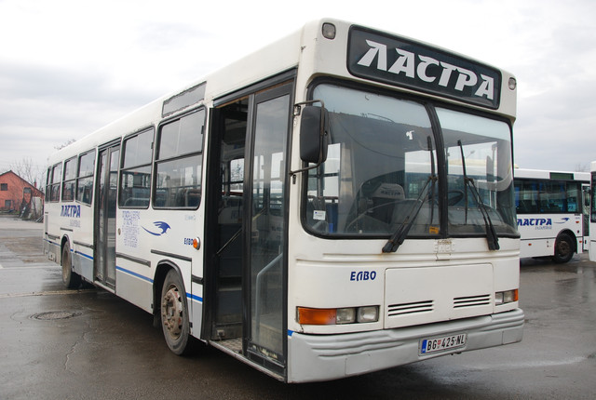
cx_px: 298
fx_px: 523
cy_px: 200
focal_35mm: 32
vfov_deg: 41.9
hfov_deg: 59.4
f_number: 7.1
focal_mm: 21
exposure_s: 1/200
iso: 250
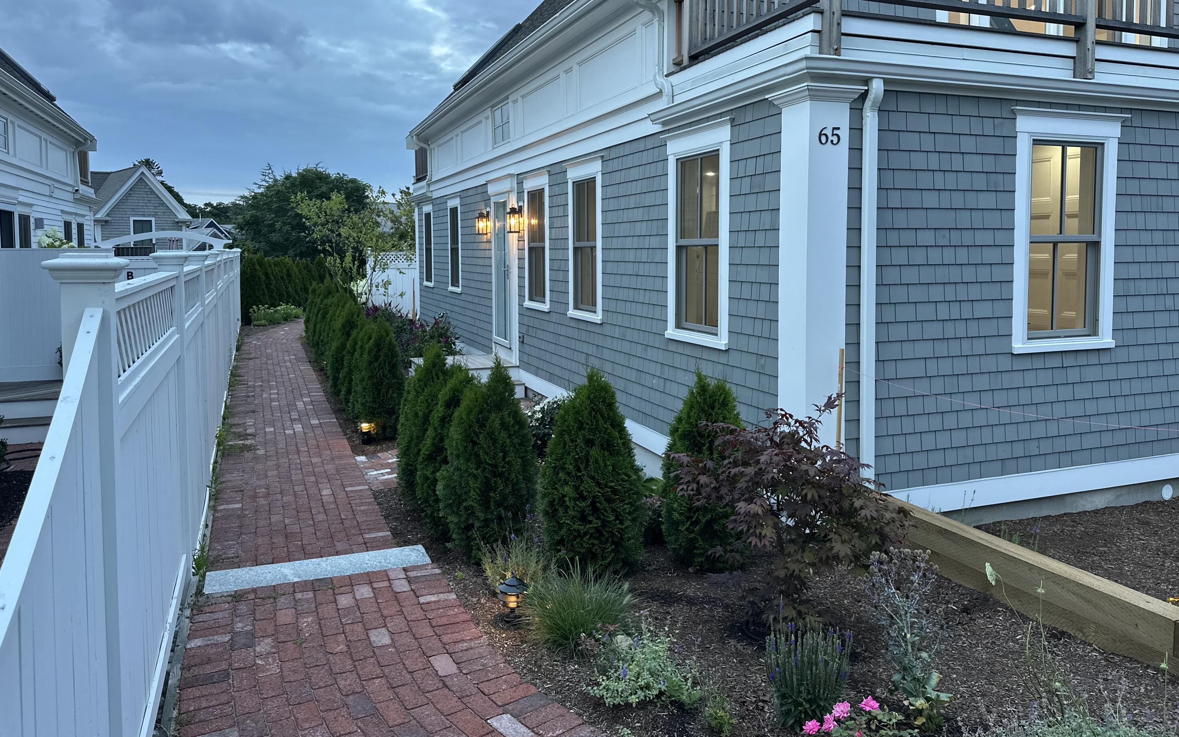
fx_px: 836
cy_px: 291
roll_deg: -0.5
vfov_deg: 47.3
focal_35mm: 26
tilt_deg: -3.2
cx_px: 579
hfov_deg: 70.4
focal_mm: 6.86
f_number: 1.78
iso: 160
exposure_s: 1/120
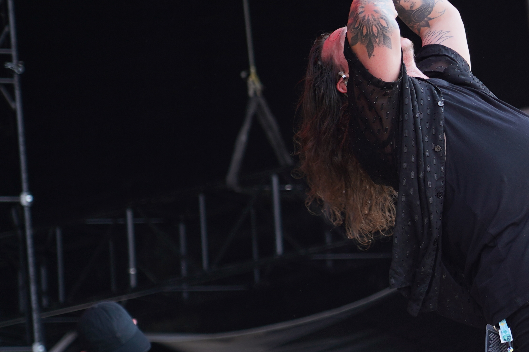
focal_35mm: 282
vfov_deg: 4.9
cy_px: 113
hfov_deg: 7.3
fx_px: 4143
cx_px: 591
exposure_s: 1/200
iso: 100
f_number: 4
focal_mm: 105
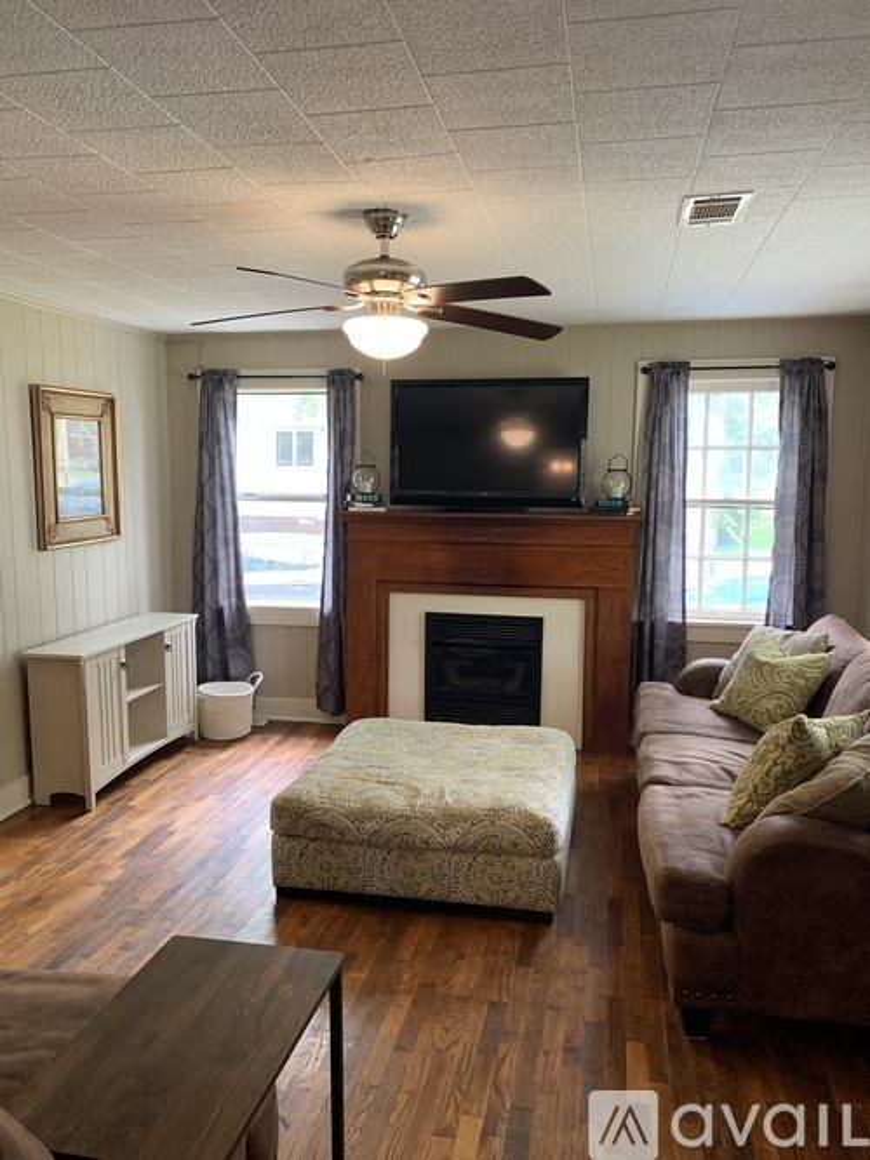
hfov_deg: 53.0
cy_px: 580
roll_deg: -0.6
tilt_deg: -6.4
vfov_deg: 67.3
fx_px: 872
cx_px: 435
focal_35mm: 26
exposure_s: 1/60
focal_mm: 4.25
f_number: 1.8
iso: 320
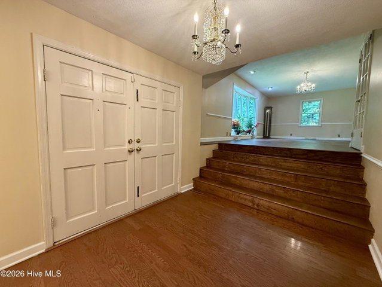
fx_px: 155
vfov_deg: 85.7
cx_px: 191
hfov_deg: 102.0
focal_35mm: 14
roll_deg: -1.3
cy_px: 144
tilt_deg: -4.3
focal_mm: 2.22
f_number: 2.2
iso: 400
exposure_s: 1/60
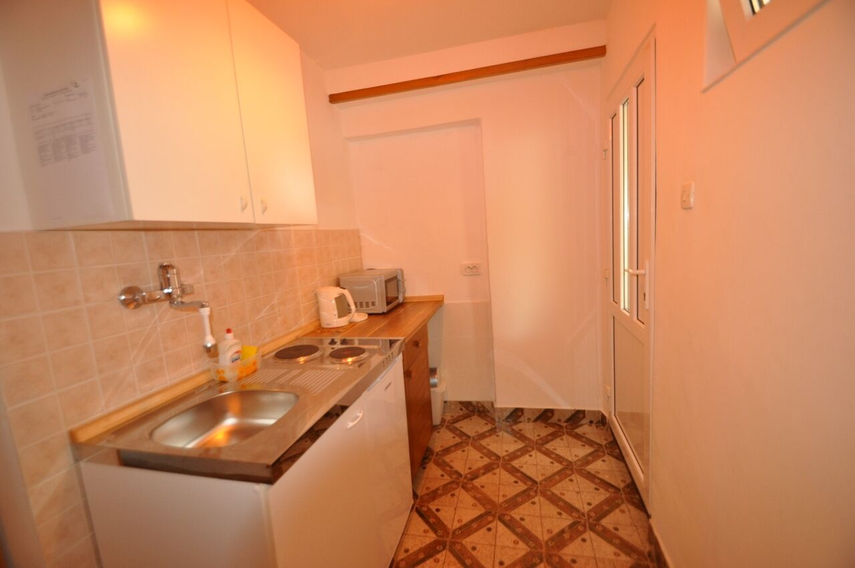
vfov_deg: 77.2
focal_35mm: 15
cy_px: 284
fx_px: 356
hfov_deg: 100.5
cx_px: 428
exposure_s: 1/60
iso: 800
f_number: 3.5
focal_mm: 10
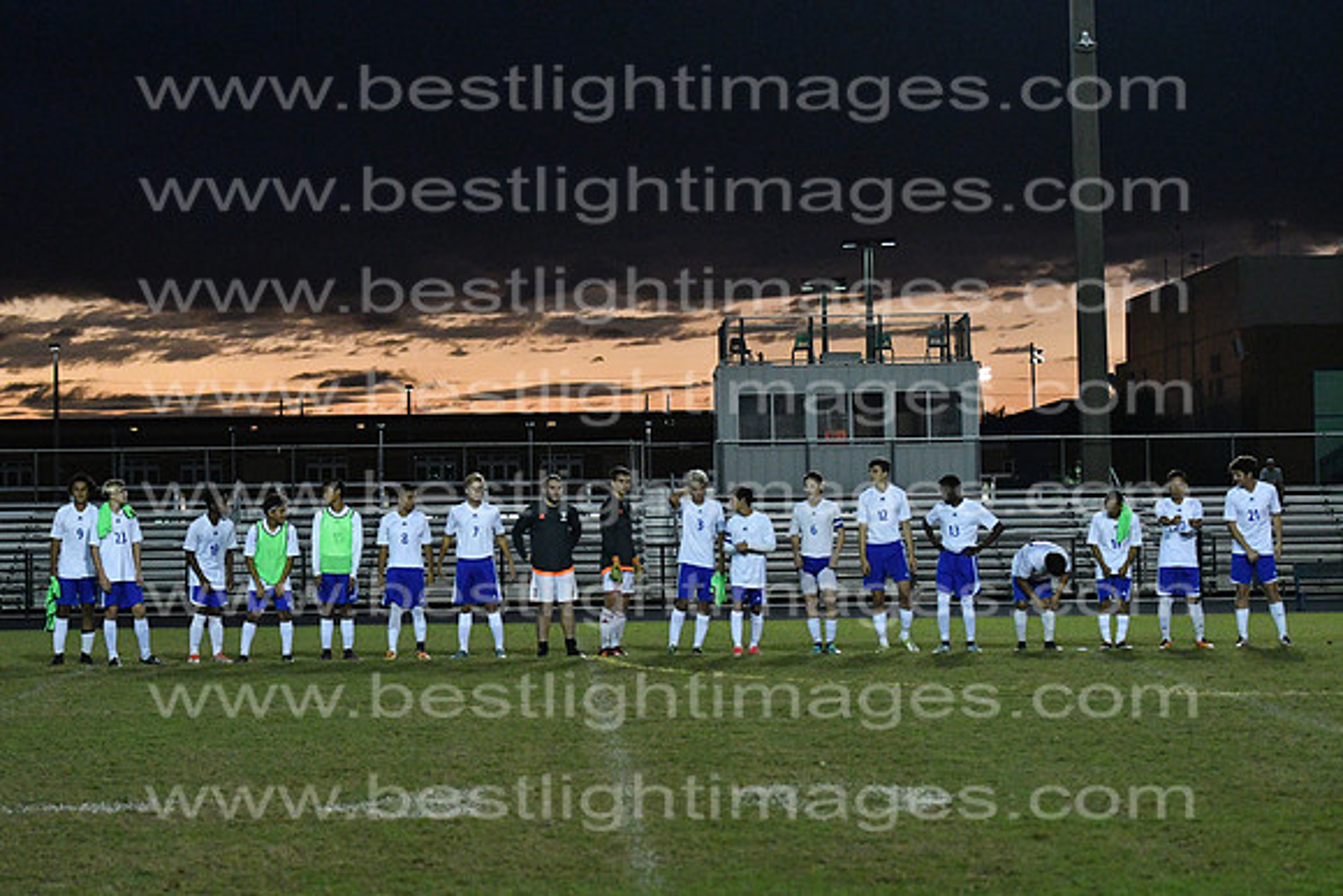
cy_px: 448
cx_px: 672
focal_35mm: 105
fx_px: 3918
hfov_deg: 19.5
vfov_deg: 13.0
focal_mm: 70
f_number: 4
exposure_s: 1/1250
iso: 6400
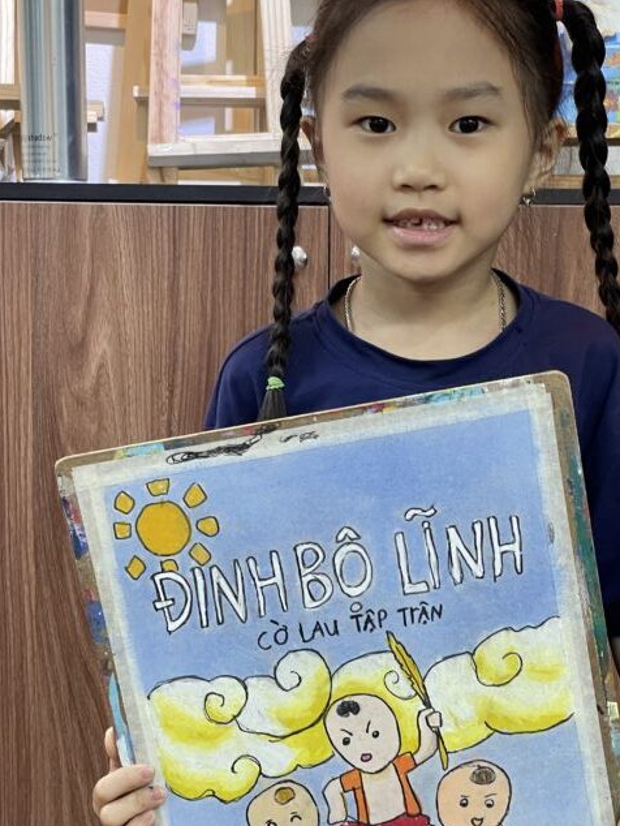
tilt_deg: -7.6
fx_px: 1957
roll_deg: -1.0
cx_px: 371
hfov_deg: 18.0
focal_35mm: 82
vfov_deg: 23.7
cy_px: 545
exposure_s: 1/50
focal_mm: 6
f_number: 2
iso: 160
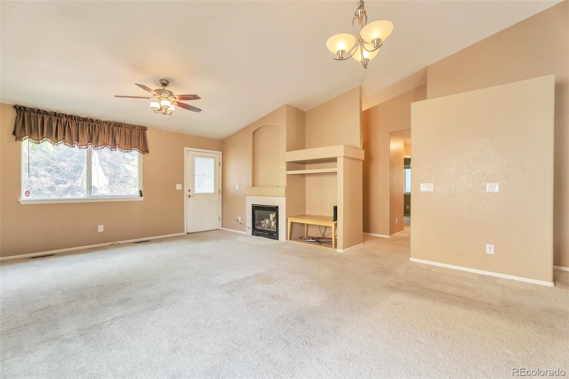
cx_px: 284
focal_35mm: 16
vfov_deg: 73.7
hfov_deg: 96.7
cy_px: 190
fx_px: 253
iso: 500
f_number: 8
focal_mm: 16
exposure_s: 1/10
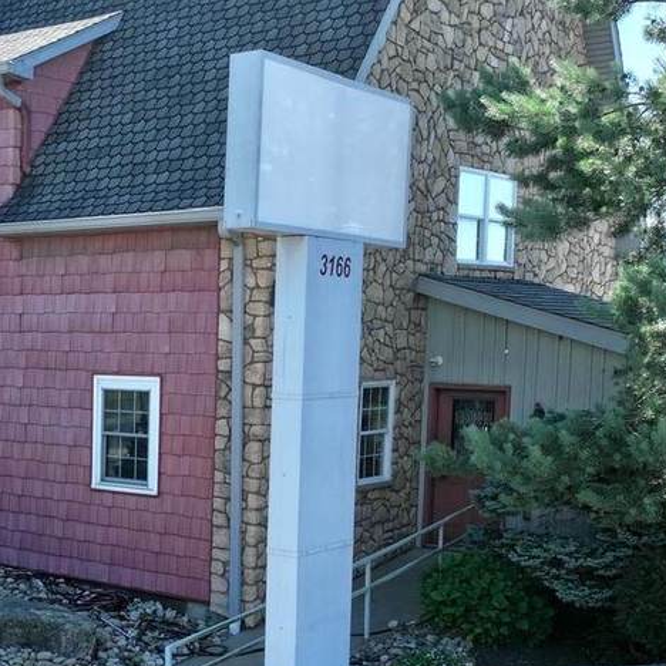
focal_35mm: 58
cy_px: 453
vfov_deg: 29.3
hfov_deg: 27.3
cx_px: -47
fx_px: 1262
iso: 200
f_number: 2.8
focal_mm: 12.29
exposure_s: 1/2000
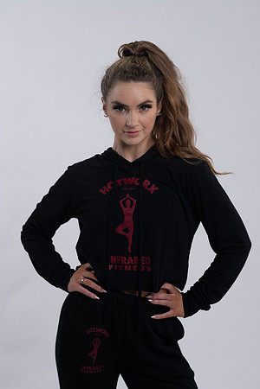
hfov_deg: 16.1
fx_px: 921
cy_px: 194
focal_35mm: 85
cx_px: 130
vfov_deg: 23.9
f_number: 4
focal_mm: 85
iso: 125
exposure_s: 1/125
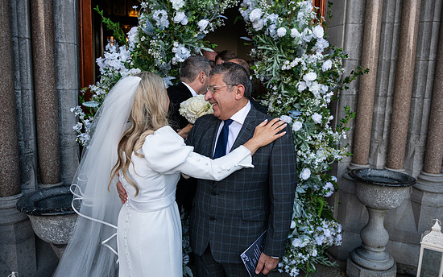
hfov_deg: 64.6
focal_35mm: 29
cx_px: 226
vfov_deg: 43.2
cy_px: 141
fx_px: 350
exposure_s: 1/1600
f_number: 3.5
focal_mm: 27
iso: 500
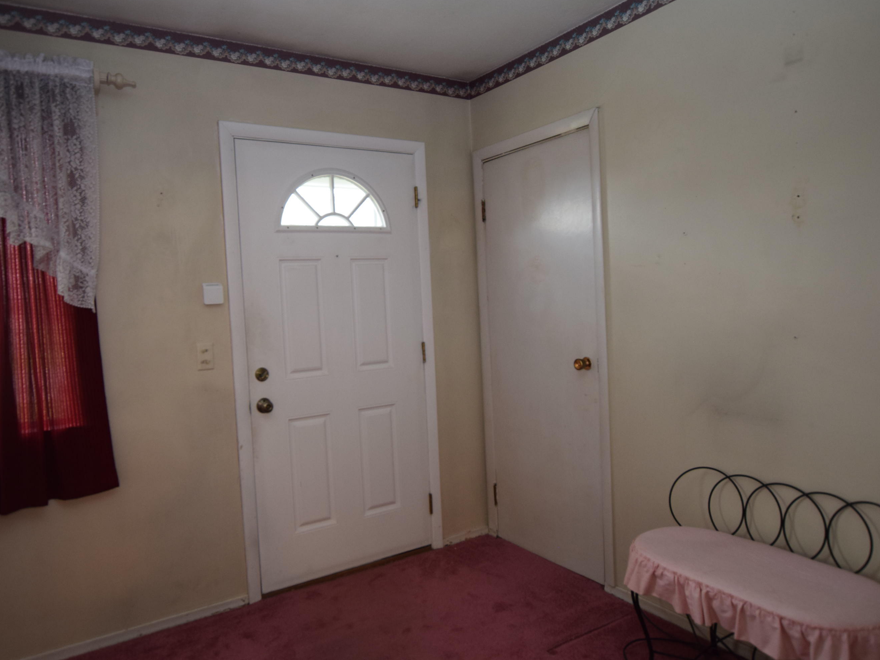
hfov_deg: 73.8
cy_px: 328
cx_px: 403
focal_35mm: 23
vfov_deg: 58.9
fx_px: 585
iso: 800
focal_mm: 14
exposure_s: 1/80
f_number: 4
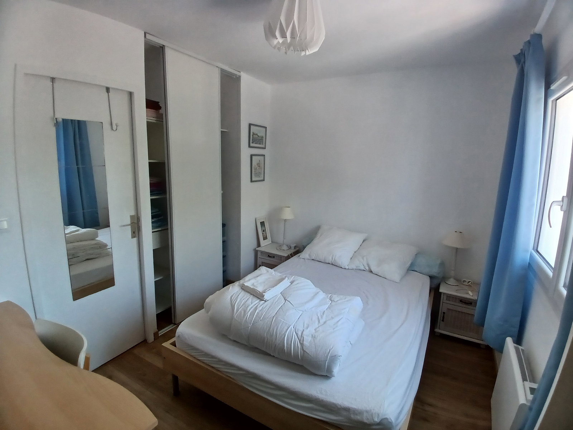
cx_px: 286
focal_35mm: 17
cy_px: 215
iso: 100
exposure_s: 1/60
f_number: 2.2
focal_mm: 1.4
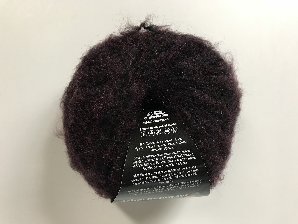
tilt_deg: -2.1
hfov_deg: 63.4
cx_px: 149
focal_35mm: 28
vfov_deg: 49.7
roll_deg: -2.2
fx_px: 241
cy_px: 112
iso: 64
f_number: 1.8
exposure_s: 1/17
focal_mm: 3.99
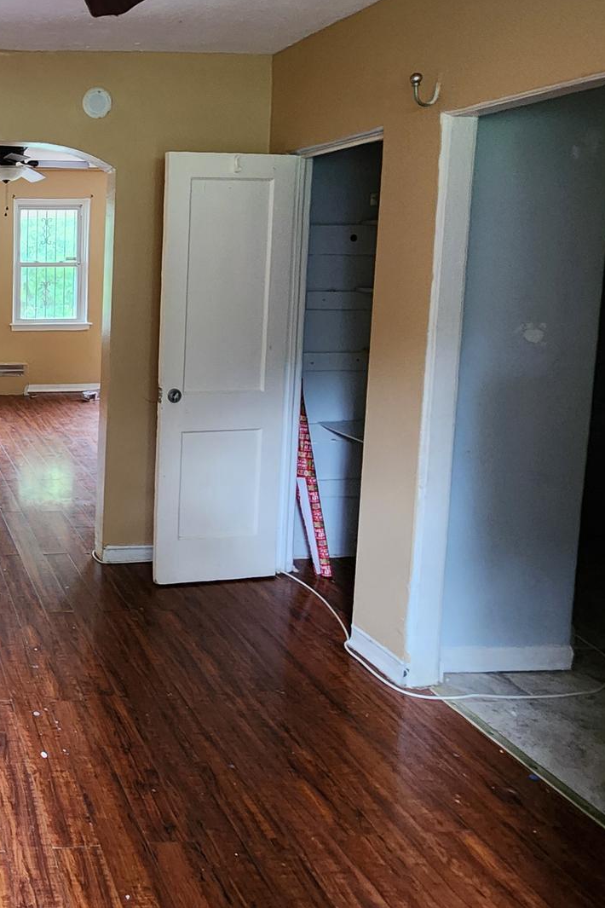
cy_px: 322
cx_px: -80
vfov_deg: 67.9
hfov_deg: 39.3
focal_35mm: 26
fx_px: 655
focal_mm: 2.2
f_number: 2.2
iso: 400
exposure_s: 1/30
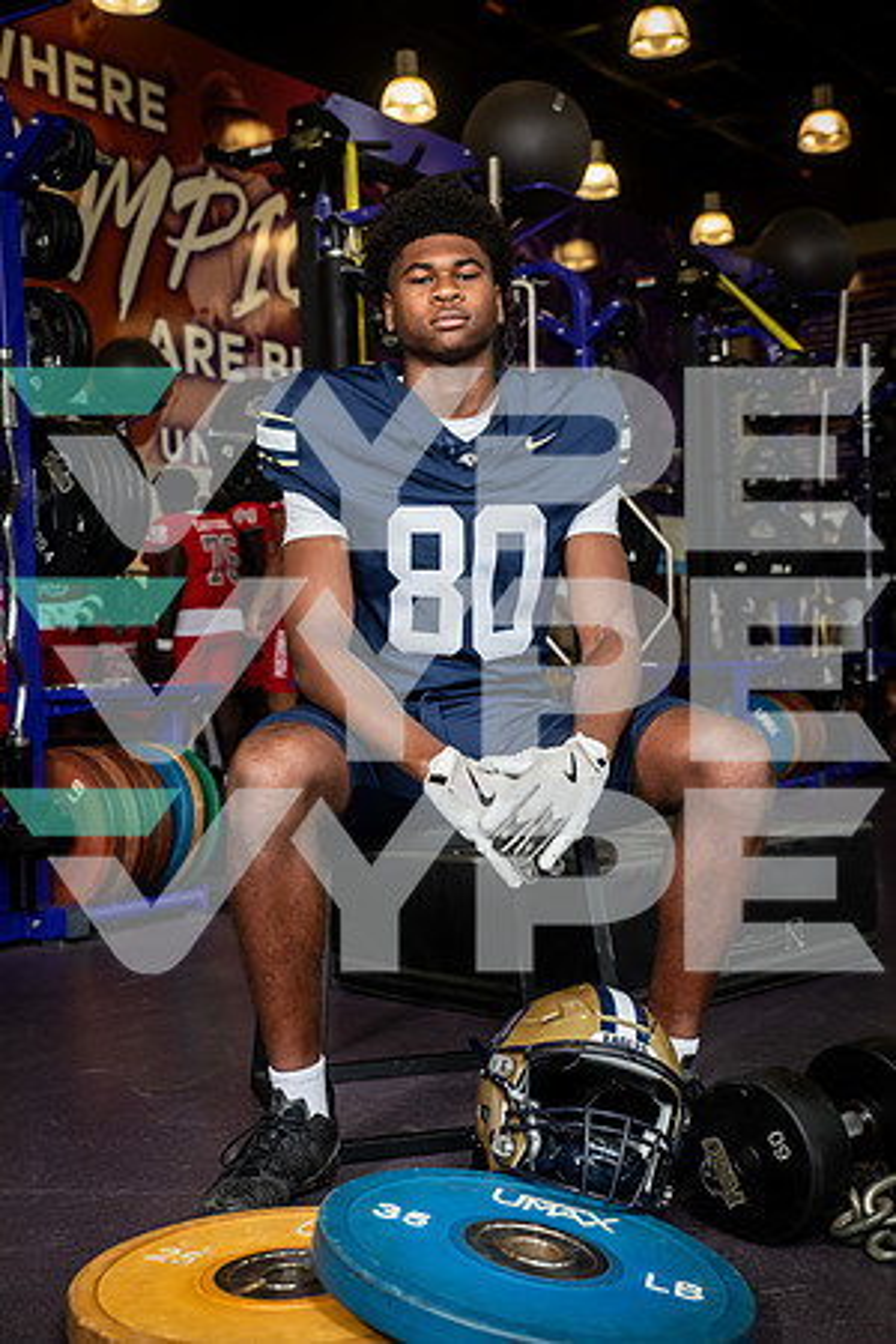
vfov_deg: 41.1
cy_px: 672
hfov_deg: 28.1
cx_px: 448
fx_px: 1792
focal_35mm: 48
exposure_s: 1/250
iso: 500
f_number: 5.6
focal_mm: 48
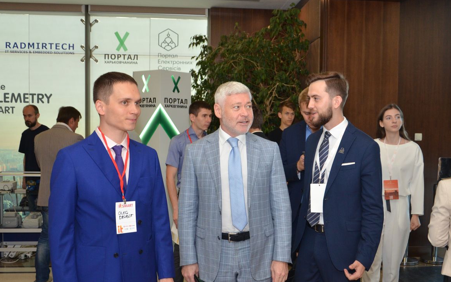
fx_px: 541
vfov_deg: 29.2
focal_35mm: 44
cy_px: 160
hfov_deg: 45.3
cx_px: 237
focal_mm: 24
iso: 800
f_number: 3.8
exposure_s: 1/160
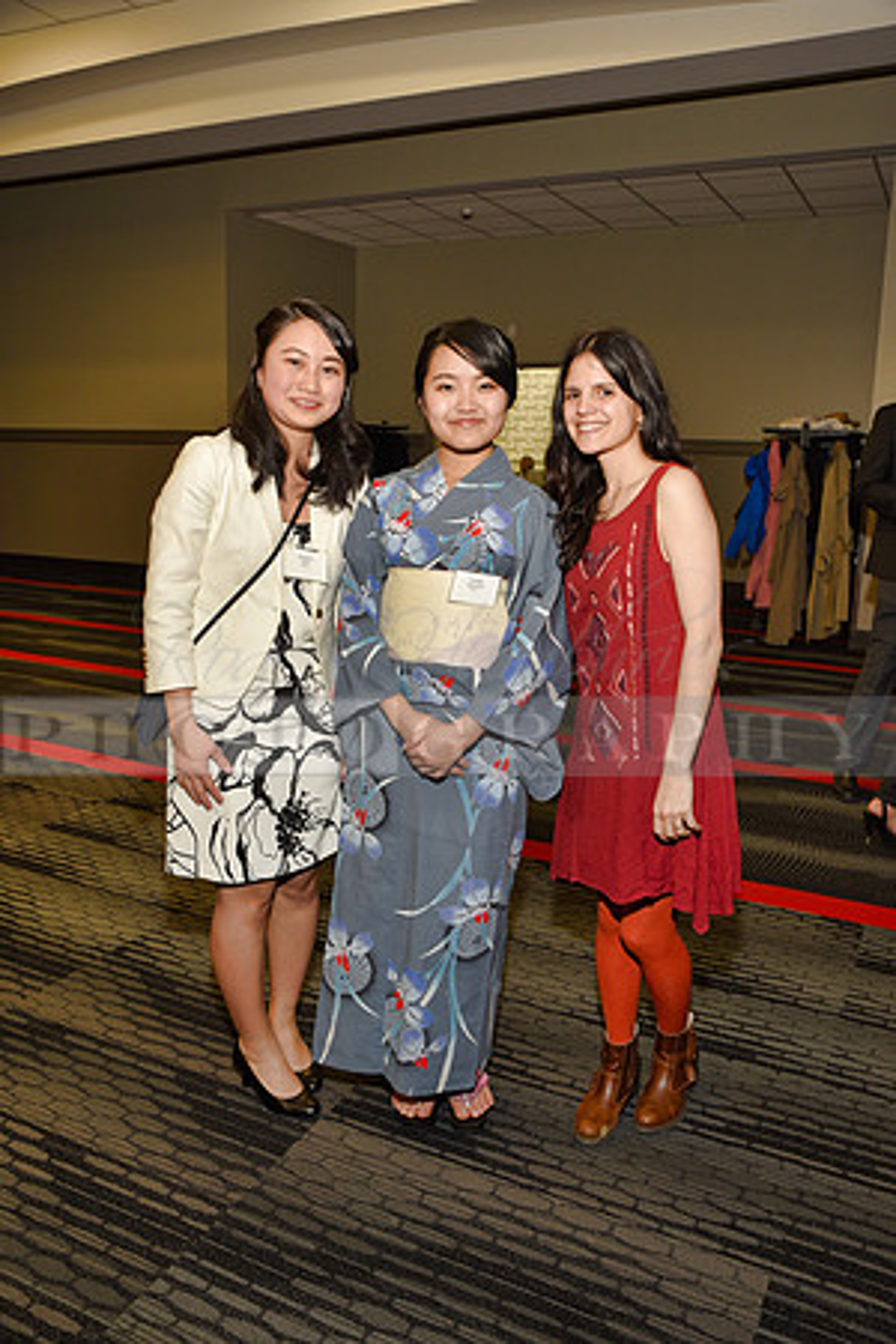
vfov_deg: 63.7
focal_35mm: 29
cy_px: 672
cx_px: 448
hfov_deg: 45.0
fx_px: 1083
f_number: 5
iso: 200
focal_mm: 29
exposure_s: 1/60
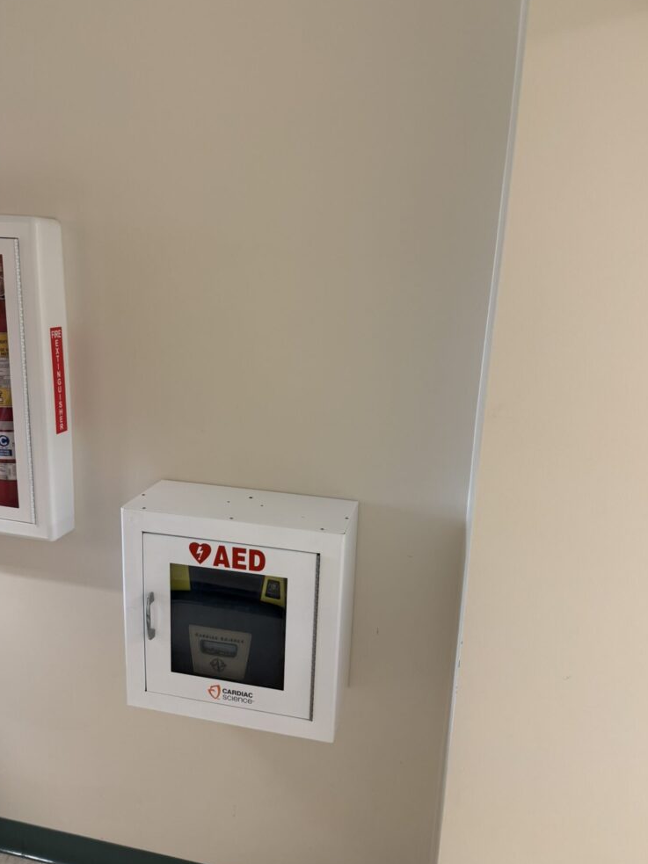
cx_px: 330
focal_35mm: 25
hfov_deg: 54.9
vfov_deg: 69.4
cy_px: 423
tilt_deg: -13.9
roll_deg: -4.2
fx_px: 624
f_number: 1.78
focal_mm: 6.76
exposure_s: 1/60
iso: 200
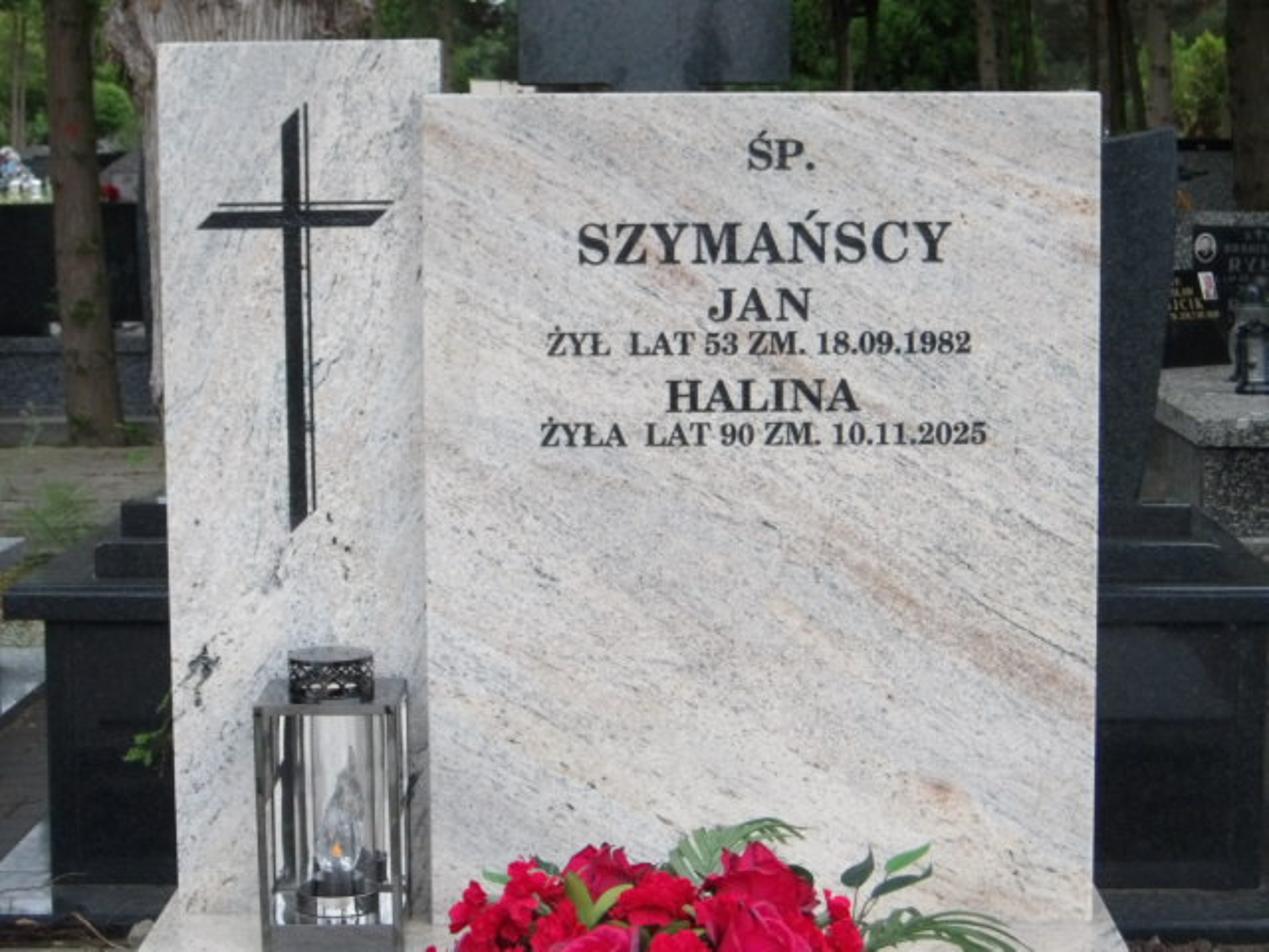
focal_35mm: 87
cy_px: 476
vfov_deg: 17.0
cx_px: 634
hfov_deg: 22.5
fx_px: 3189
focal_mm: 15.6
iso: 891
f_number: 19.9
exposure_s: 1/60
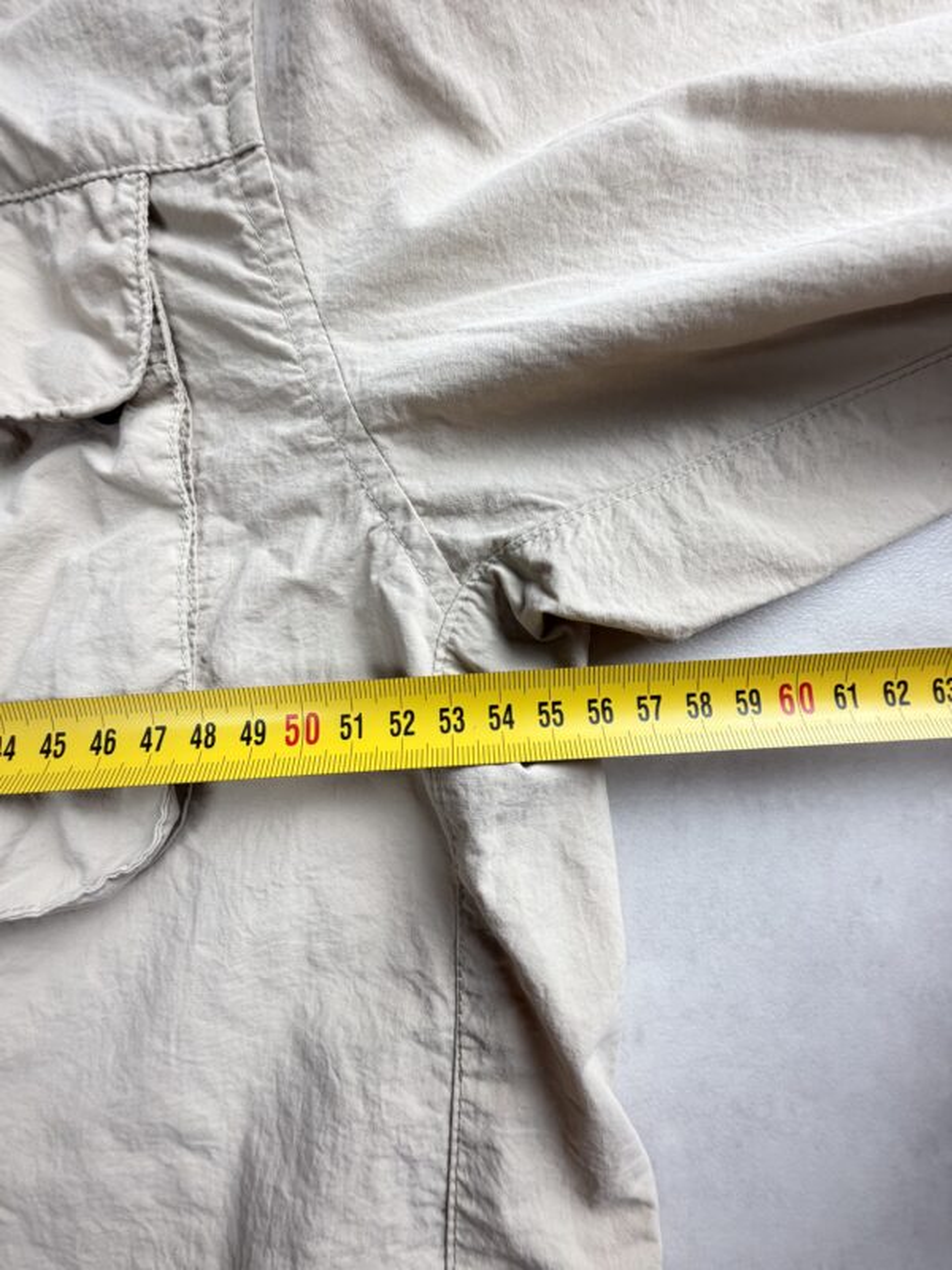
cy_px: 635
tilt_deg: -77.2
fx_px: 513
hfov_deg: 85.7
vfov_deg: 102.1
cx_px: 476
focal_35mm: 14
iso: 160
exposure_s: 1/100
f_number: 2.2
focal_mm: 2.22
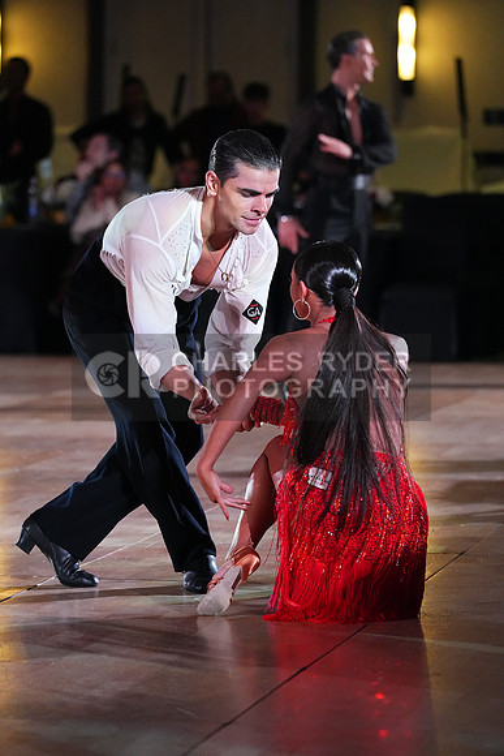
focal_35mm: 200
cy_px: 378
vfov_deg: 10.3
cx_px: 252
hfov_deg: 6.9
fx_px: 4197
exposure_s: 1/400
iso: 8000
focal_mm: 200
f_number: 5
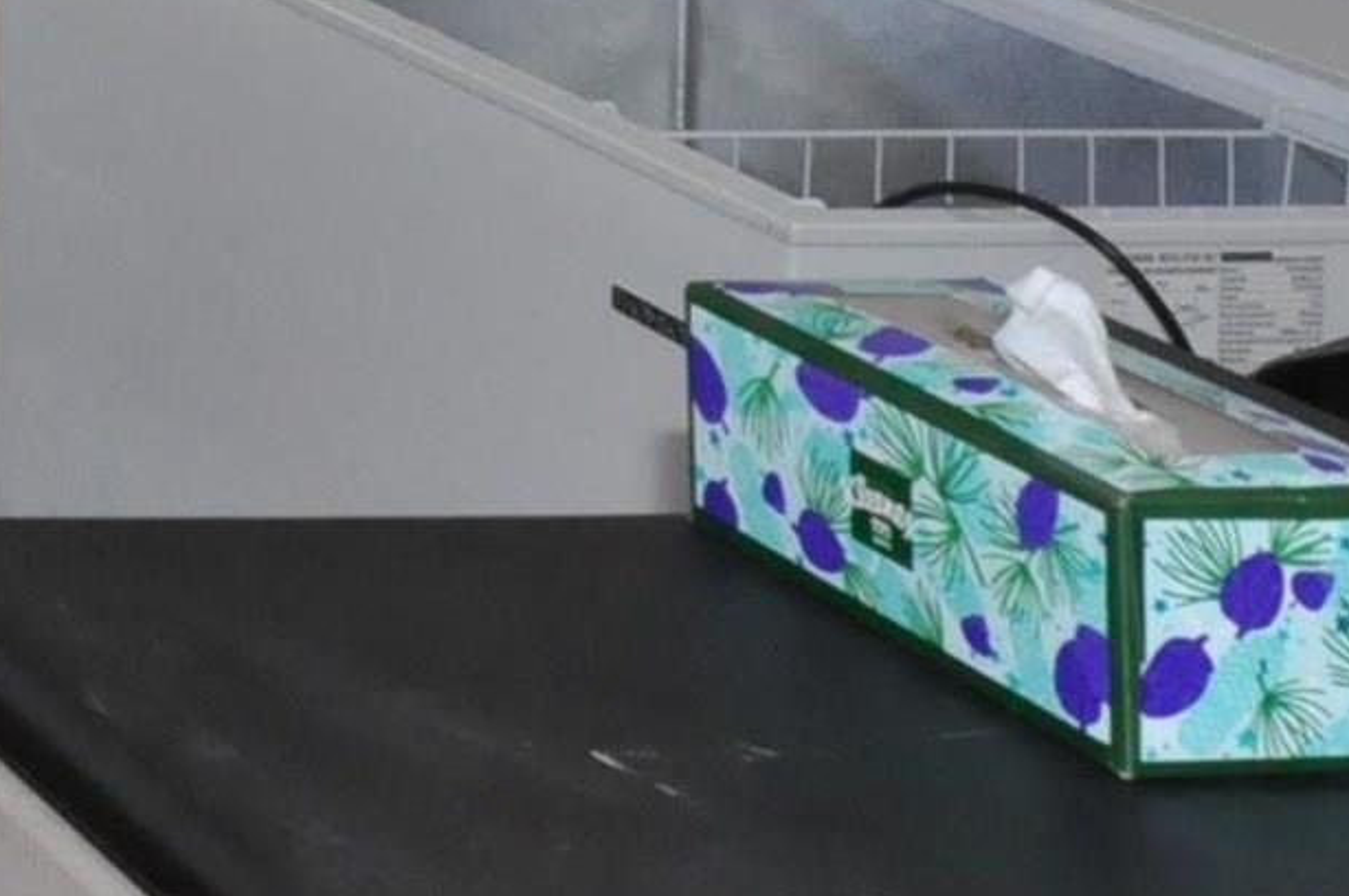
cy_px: -1197
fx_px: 3930
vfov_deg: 11.1
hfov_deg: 14.2
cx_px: -1771
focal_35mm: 105
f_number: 7.1
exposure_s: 1/60
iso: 1600
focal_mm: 14
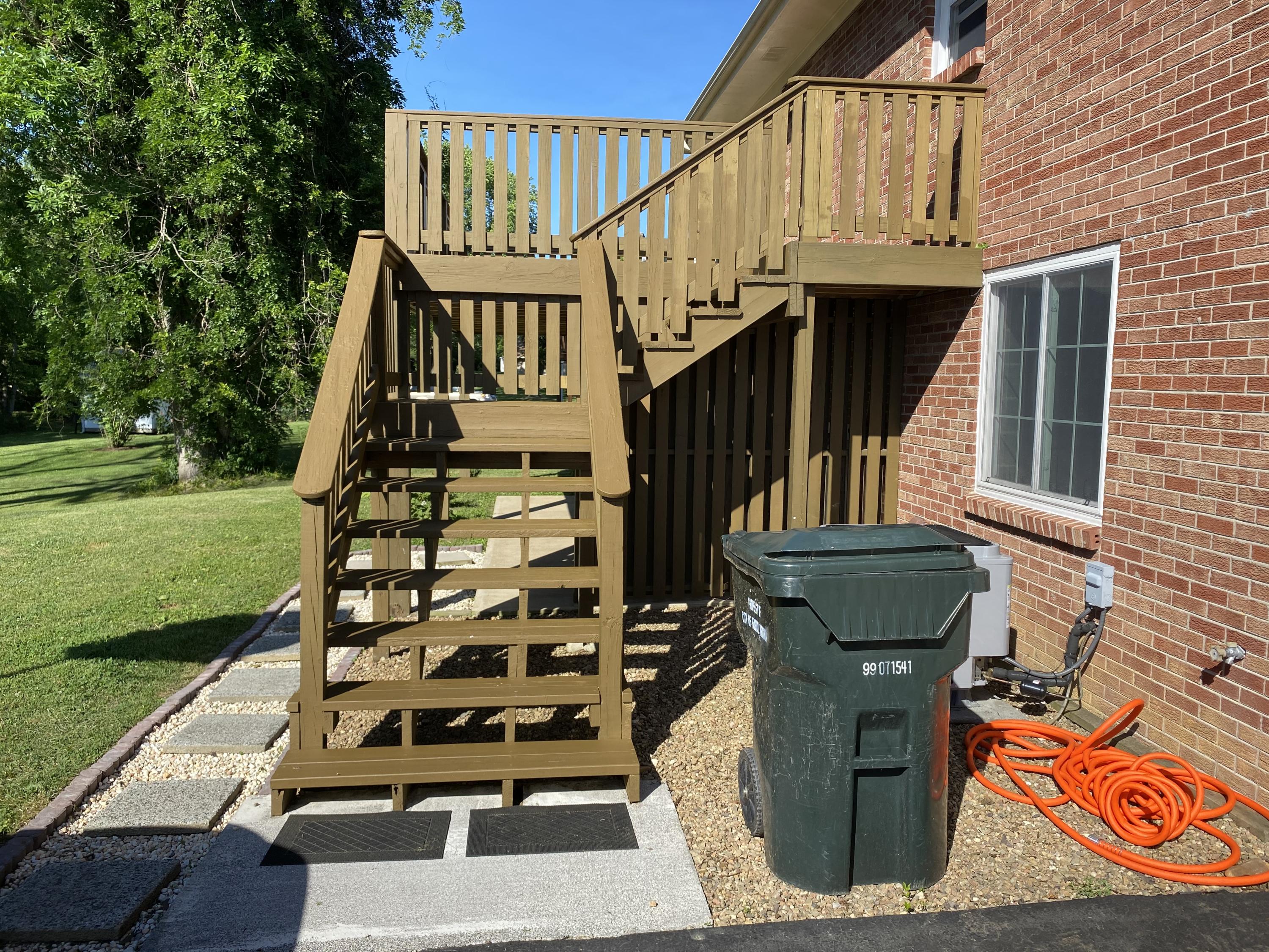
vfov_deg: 53.1
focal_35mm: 26
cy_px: 476
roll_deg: -2.0
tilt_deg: -5.3
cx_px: 634
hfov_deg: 67.3
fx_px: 953
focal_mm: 4.25
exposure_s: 1/1898
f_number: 1.8
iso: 32
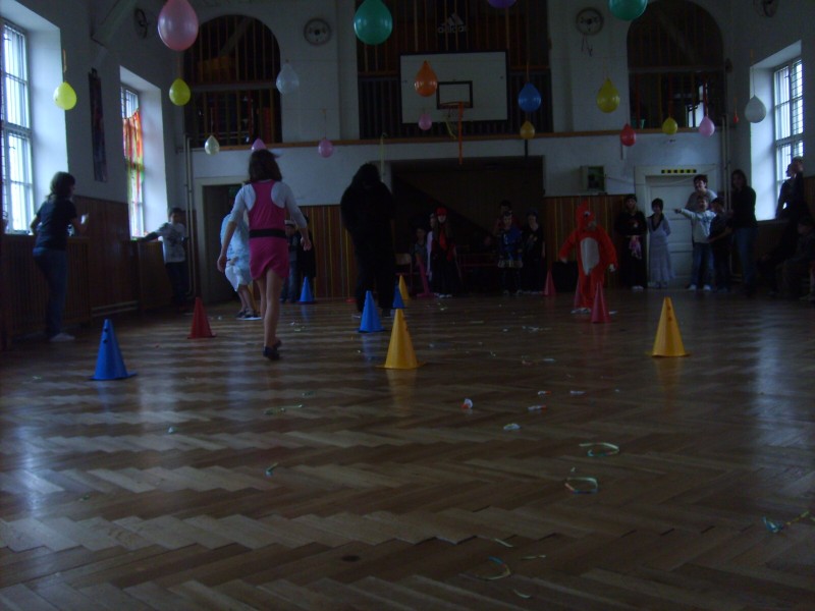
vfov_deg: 40.7
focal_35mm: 35
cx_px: 408
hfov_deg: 52.6
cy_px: 306
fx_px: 824
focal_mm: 5.8
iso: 100
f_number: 2.8
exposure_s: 1/30
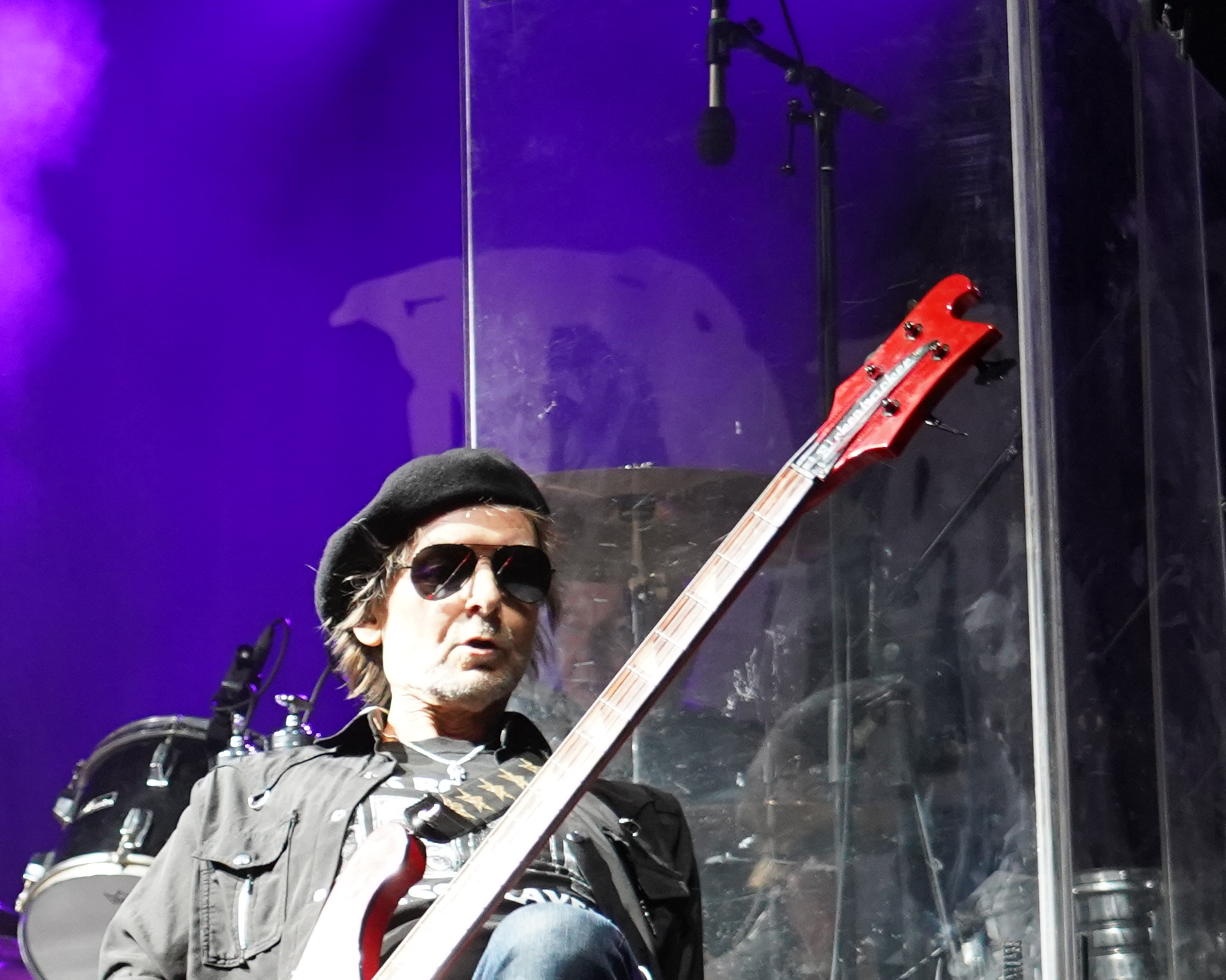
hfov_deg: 12.7
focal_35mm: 146
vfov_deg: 10.5
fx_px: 5296
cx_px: -474
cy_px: 925
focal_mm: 45
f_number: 4
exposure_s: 1/160
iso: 3200
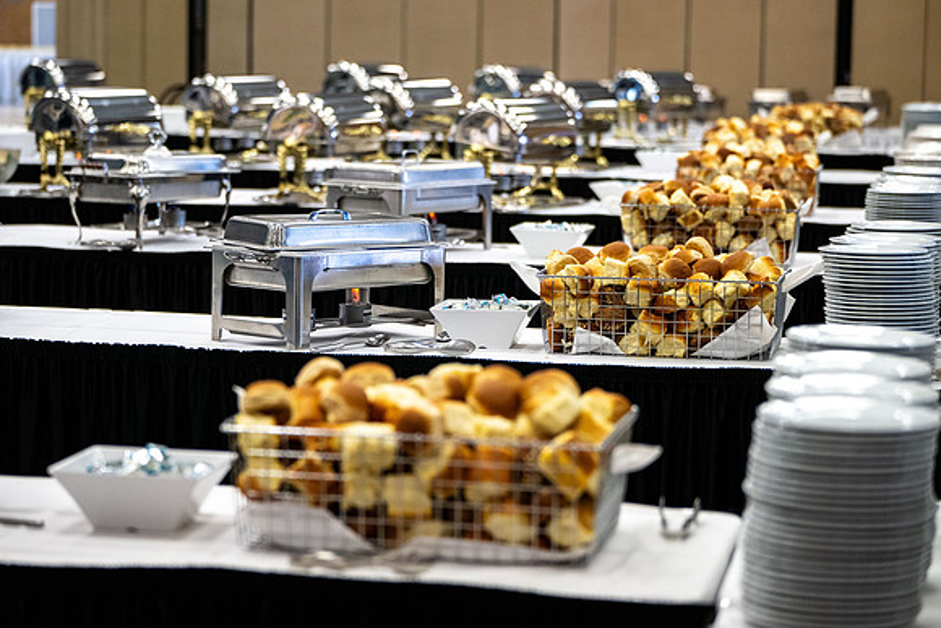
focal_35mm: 105
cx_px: 470
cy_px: 314
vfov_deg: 13.0
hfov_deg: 19.5
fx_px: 2745
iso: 2000
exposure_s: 1/250
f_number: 2.8
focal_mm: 105
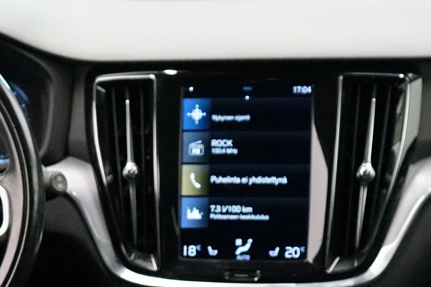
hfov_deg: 21.0
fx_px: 1161
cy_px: 433
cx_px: 168
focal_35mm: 97
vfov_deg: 13.3
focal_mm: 31
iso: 6400
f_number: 3.5
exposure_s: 1/125
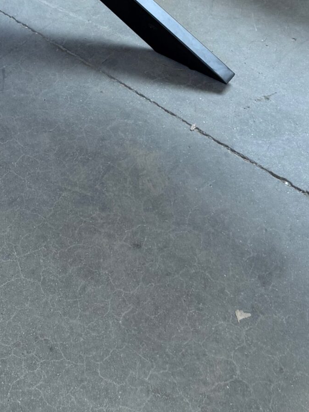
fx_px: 821
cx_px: 35
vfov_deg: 25.2
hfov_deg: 20.9
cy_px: -89
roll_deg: +1.7
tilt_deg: -33.5
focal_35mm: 69
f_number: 1.78
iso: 125
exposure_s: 1/100
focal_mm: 6.76
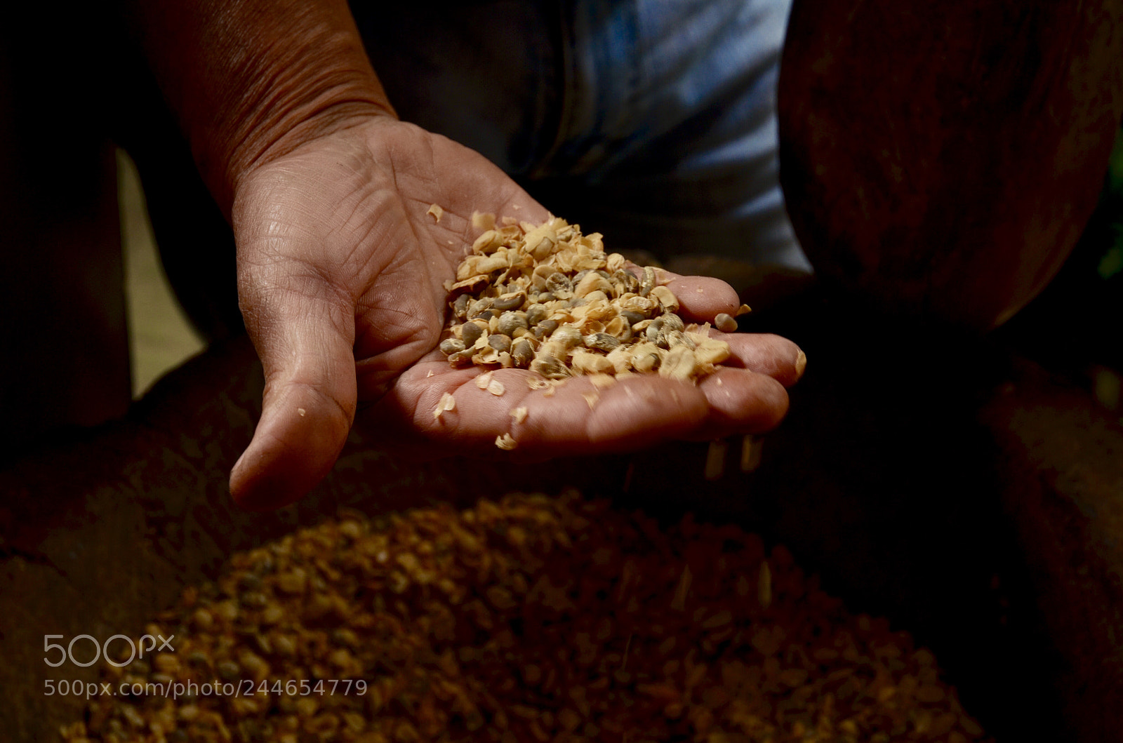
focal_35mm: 68
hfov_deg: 29.9
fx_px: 2101
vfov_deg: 20.1
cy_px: 372
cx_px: 562
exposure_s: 1/80
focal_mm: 45
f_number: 6.3
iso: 125
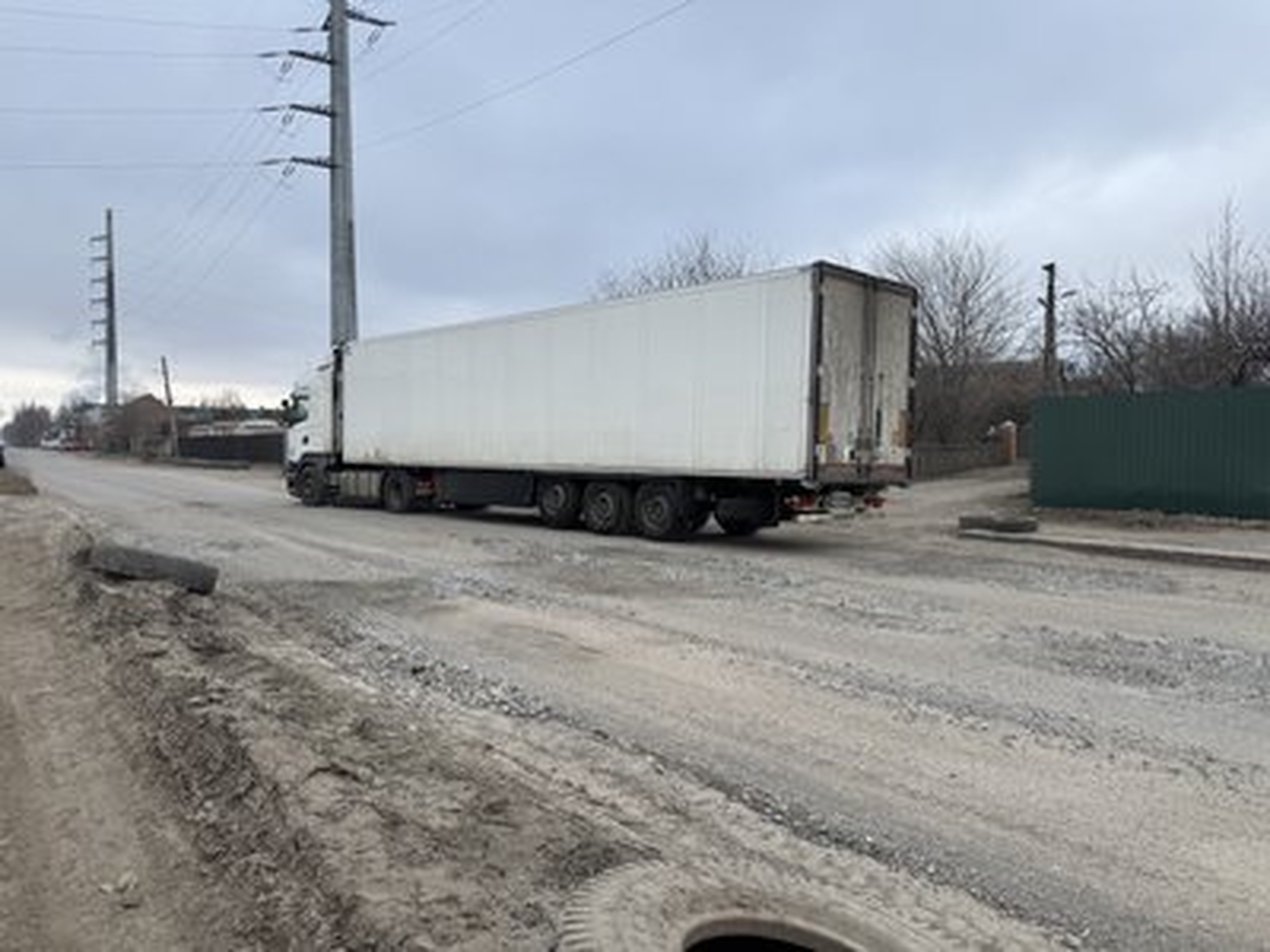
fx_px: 881
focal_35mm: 24
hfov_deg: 71.6
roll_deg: -0.1
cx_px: 635
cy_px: 476
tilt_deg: -1.3
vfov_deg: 56.8
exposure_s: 1/1818
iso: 80
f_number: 1.78
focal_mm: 6.76
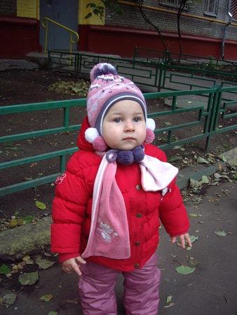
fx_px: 347
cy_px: 158
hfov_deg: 37.8
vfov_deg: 49.0
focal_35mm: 38
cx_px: 118
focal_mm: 6.2
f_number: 2.7
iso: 200
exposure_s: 1/50
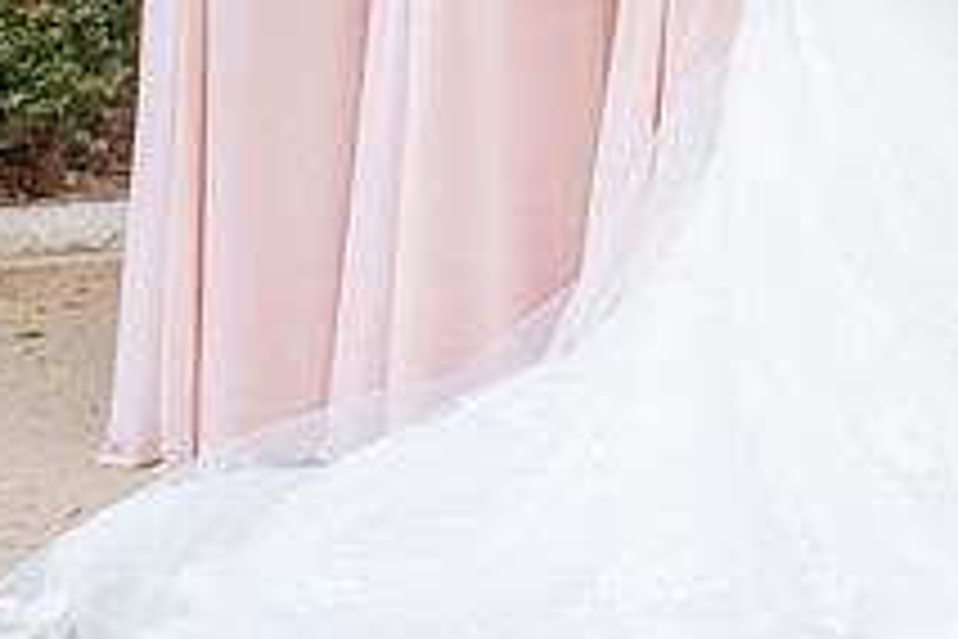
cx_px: 1040
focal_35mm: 91
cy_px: -58
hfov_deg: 21.3
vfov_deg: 14.7
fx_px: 2421
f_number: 4.5
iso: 640
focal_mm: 24
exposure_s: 1/200
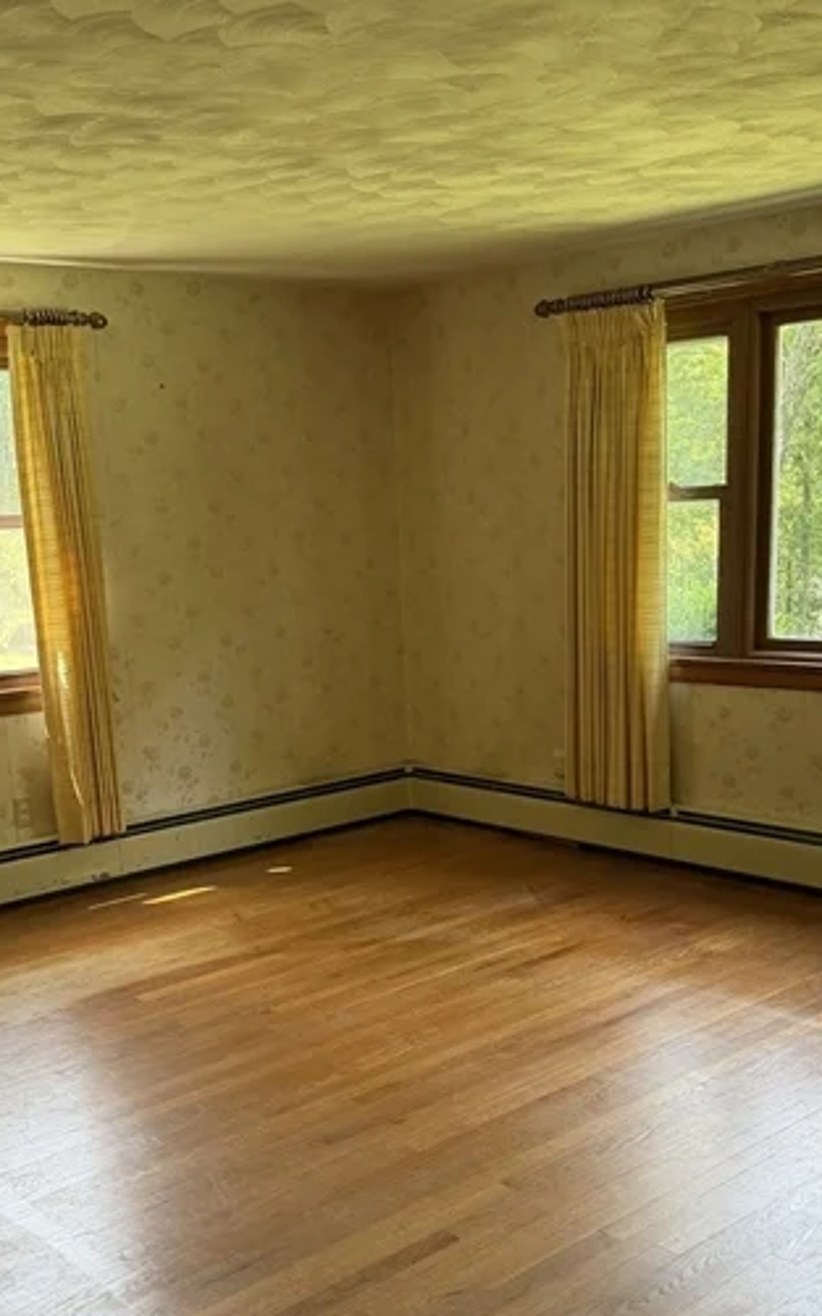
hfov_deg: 32.8
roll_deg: +3.2
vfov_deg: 49.8
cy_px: 841
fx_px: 1398
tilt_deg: -13.9
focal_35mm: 39
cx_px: 418
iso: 160
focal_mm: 6.76
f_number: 1.78
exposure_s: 1/146
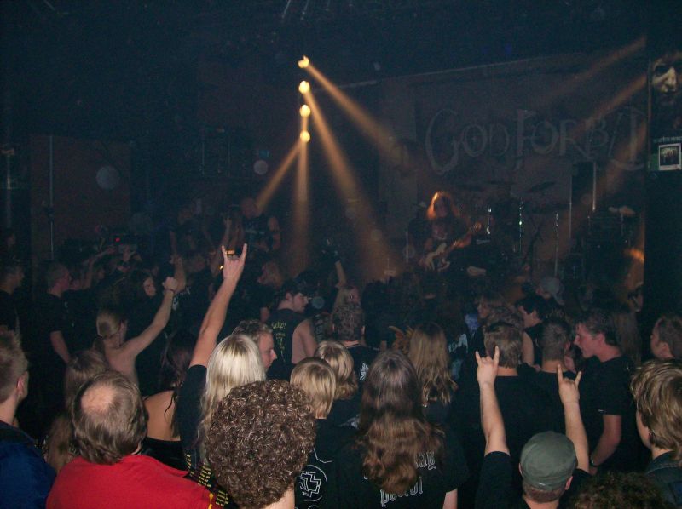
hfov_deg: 51.4
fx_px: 708
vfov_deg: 39.6
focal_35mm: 36
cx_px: 341
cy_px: 254
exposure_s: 1/64
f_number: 2.7
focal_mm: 6
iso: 140
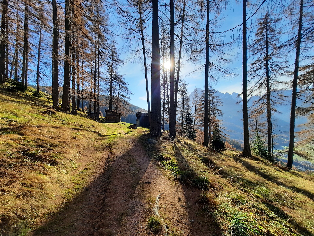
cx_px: 157
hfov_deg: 106.2
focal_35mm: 13
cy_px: 118
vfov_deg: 89.9
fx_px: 118
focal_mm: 1.74
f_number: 2.2
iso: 40
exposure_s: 1/1013
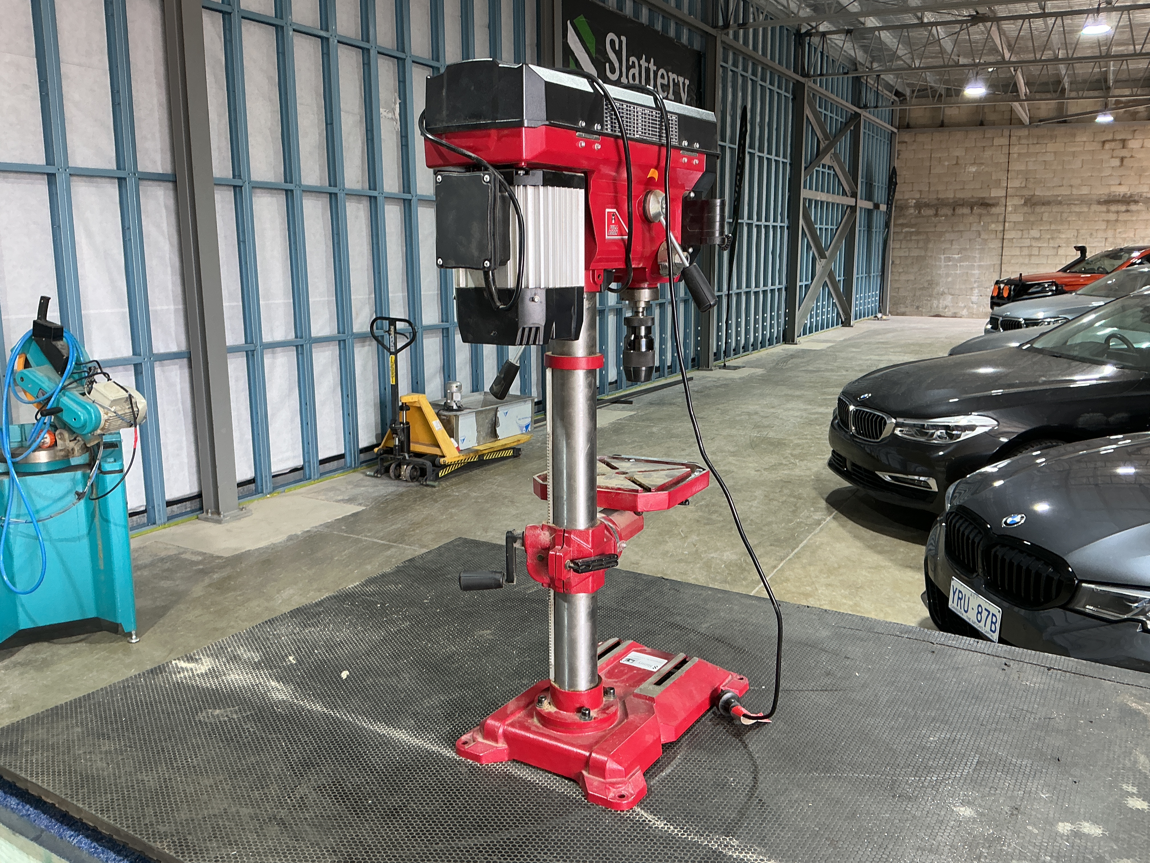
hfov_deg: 61.7
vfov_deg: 48.2
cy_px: 432
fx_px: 963
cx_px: 575
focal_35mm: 29
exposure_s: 1/50
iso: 40
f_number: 1.8
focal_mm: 3
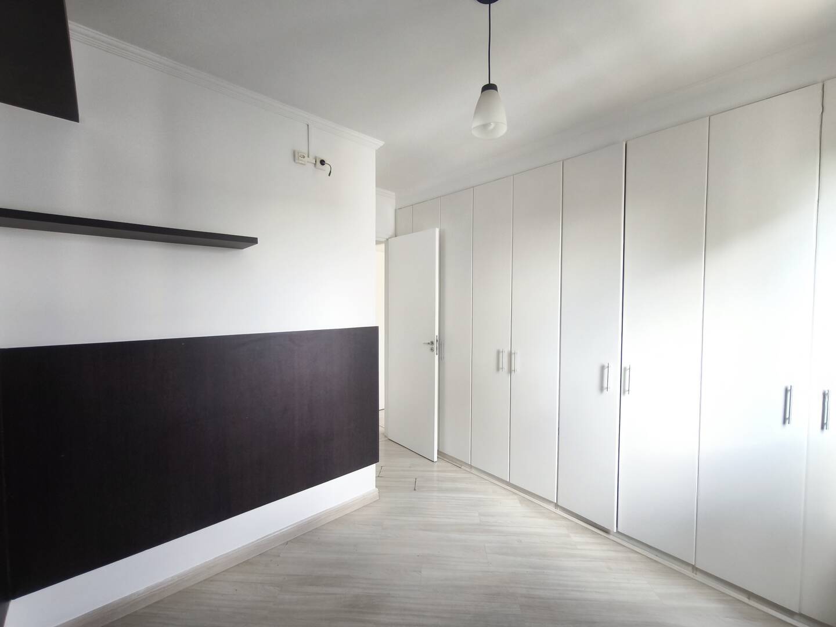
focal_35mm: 15
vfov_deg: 81.7
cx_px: 418
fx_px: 362
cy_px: 314
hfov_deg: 98.2
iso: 200
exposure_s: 1/30
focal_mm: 1.91
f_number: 2.2
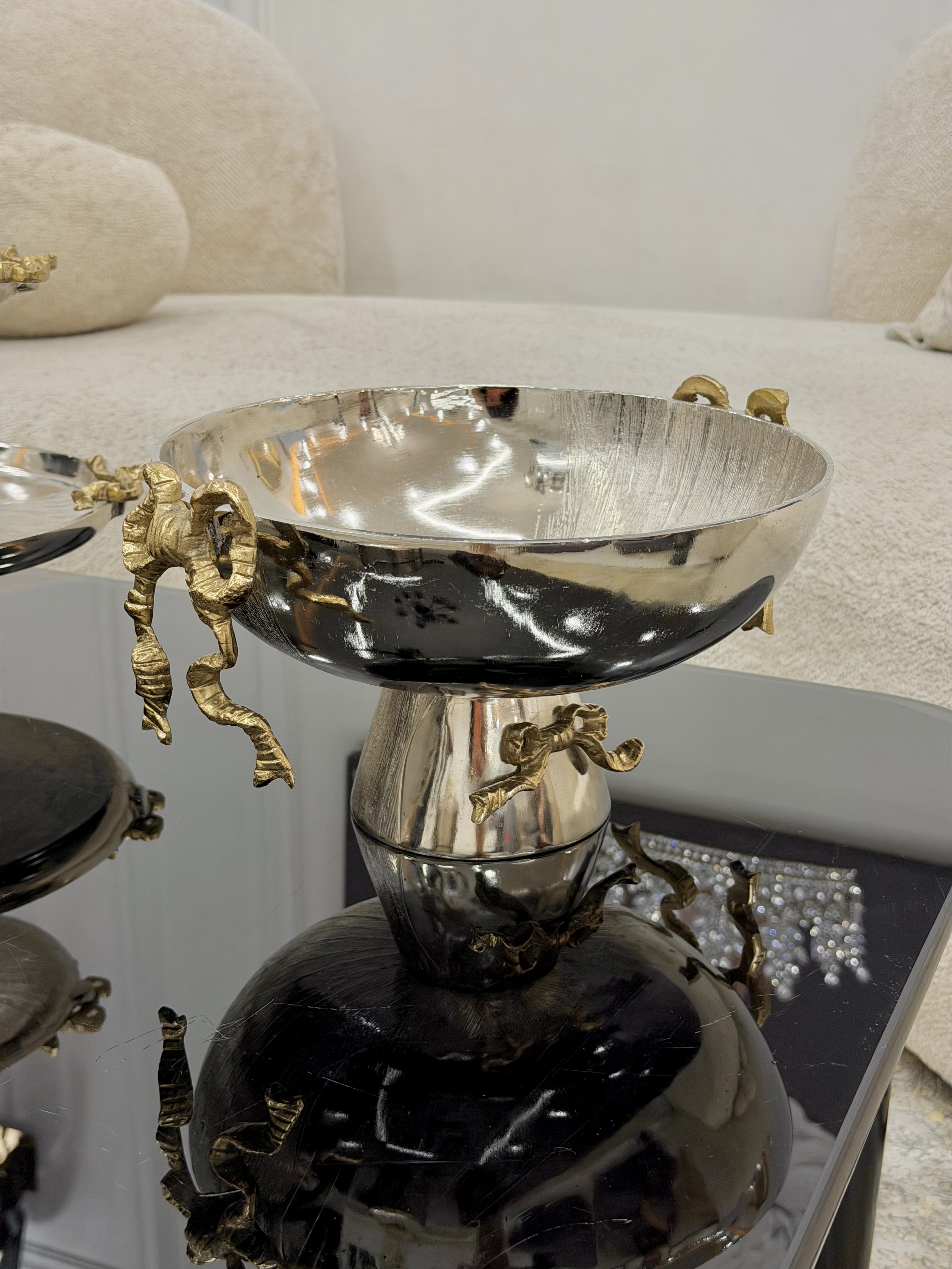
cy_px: 634
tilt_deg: -18.5
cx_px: 476
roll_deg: -0.7
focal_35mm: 48
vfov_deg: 39.7
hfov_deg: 30.3
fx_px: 1760
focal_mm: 6.76
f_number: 1.78
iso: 100
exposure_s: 1/100
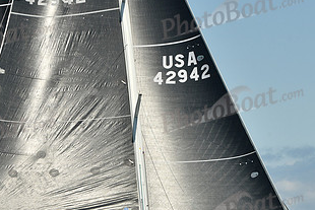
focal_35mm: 234
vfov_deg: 5.9
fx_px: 2048
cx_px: 109
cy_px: 174
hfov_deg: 8.8
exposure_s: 1/640
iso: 320
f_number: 10
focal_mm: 125
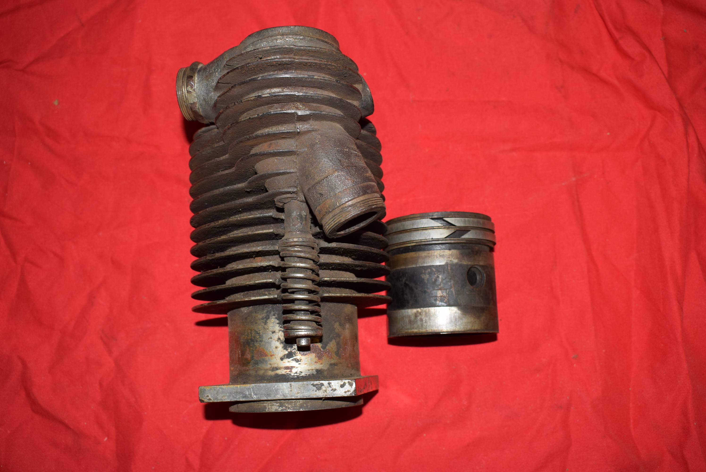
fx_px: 707
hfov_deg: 53.1
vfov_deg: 36.9
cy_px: 236
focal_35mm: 36
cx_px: 353
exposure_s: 1/125
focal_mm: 24
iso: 400
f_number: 5.6
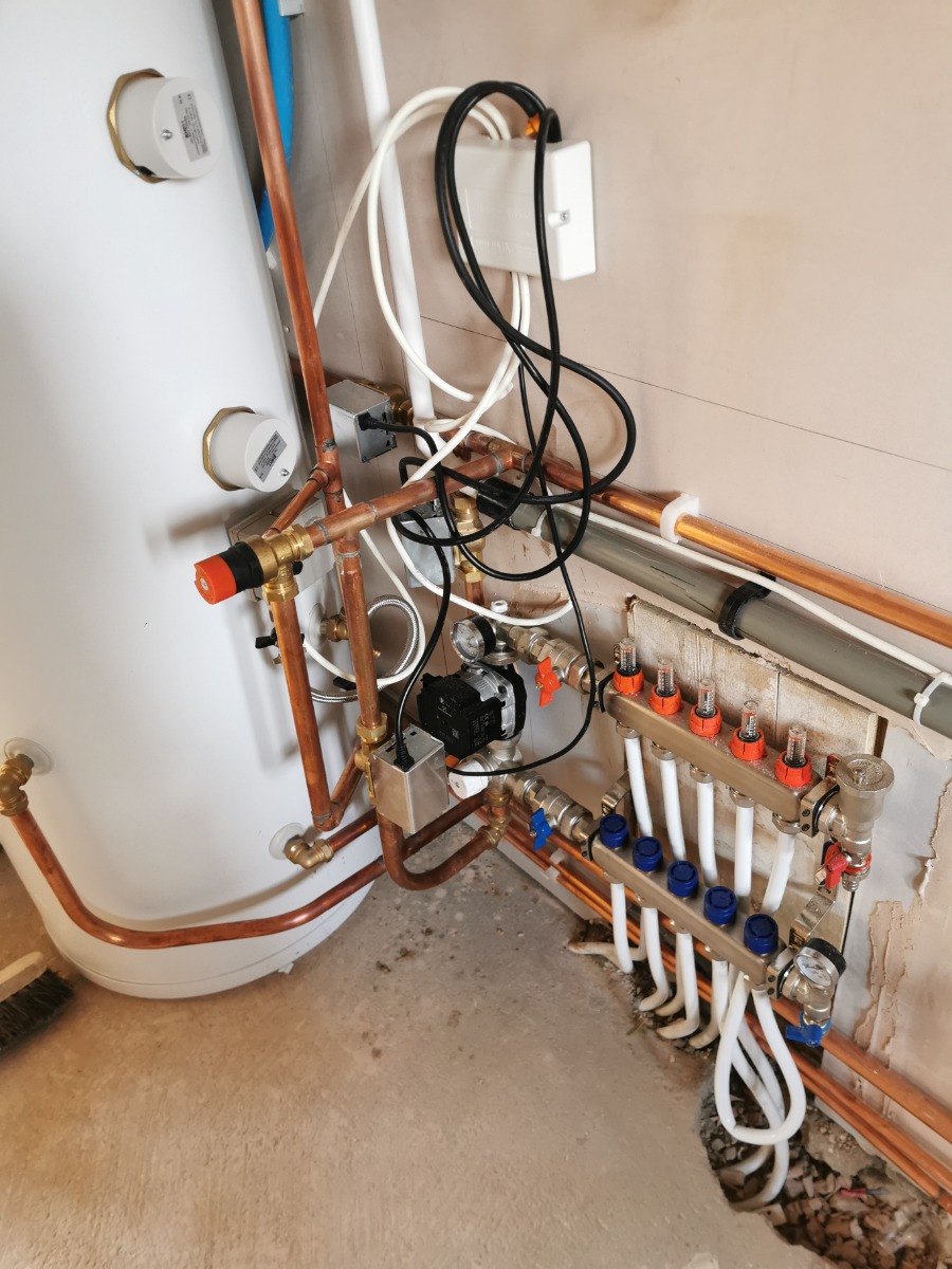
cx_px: 476
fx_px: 990
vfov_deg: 65.3
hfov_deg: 51.4
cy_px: 634
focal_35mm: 27
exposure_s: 1/60
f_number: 1.6
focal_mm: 5.56
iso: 160
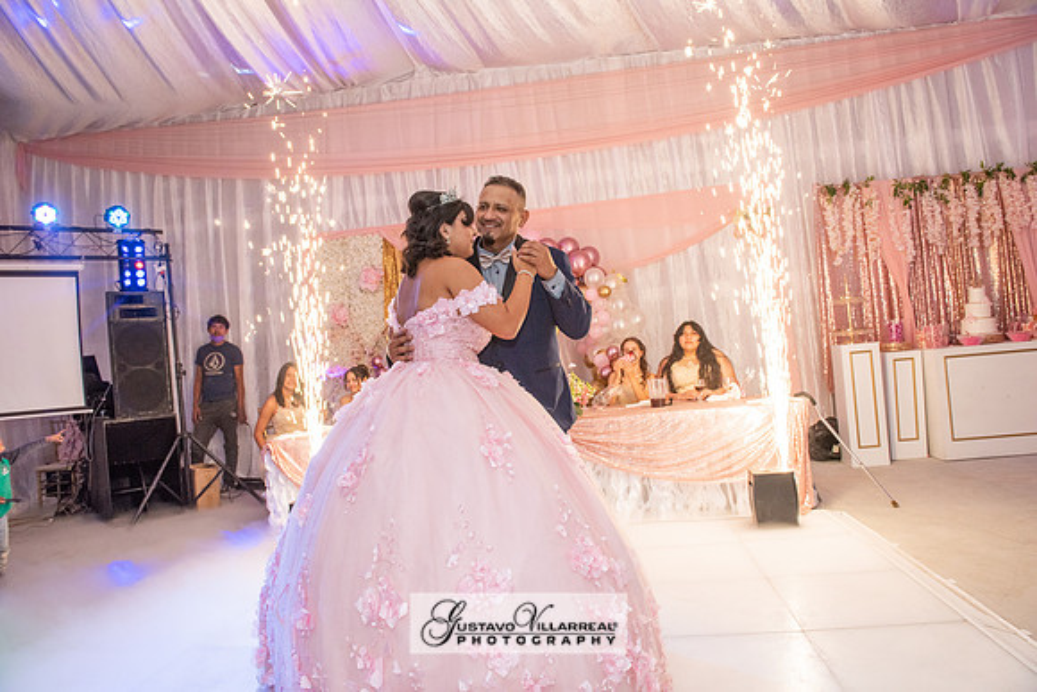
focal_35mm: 24
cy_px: 346
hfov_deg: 73.7
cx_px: 518
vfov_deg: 53.2
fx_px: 691
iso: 1250
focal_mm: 24
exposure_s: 1/160
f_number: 6.3
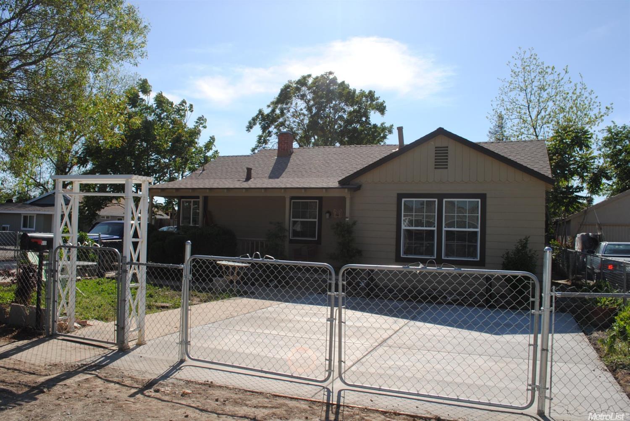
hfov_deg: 67.3
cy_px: 210
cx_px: 315
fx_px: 473
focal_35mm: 27
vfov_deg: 48.0
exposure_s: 1/200
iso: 100
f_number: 10
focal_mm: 18
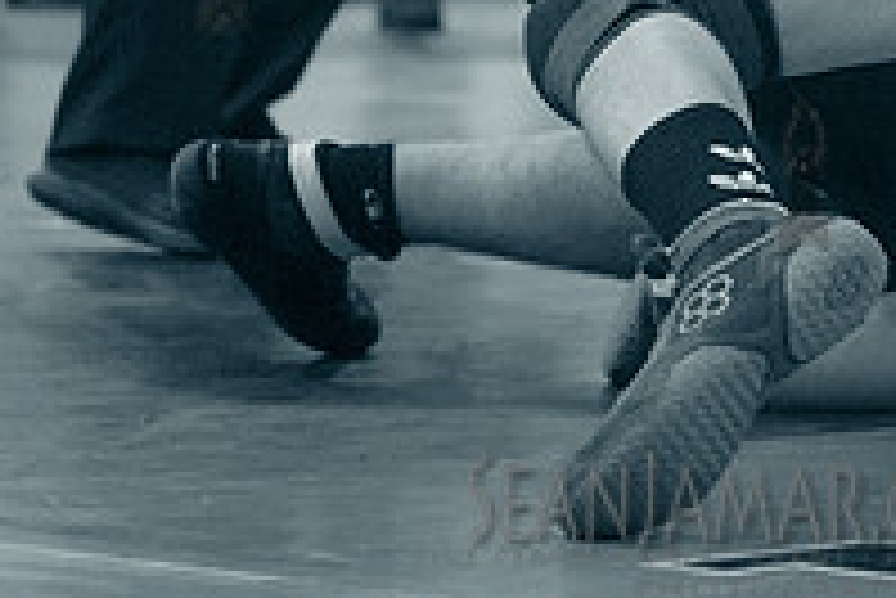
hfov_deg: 7.1
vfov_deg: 4.7
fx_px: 7248
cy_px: -47
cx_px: 700
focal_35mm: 291
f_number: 3.5
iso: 8000
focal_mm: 80
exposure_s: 1/500
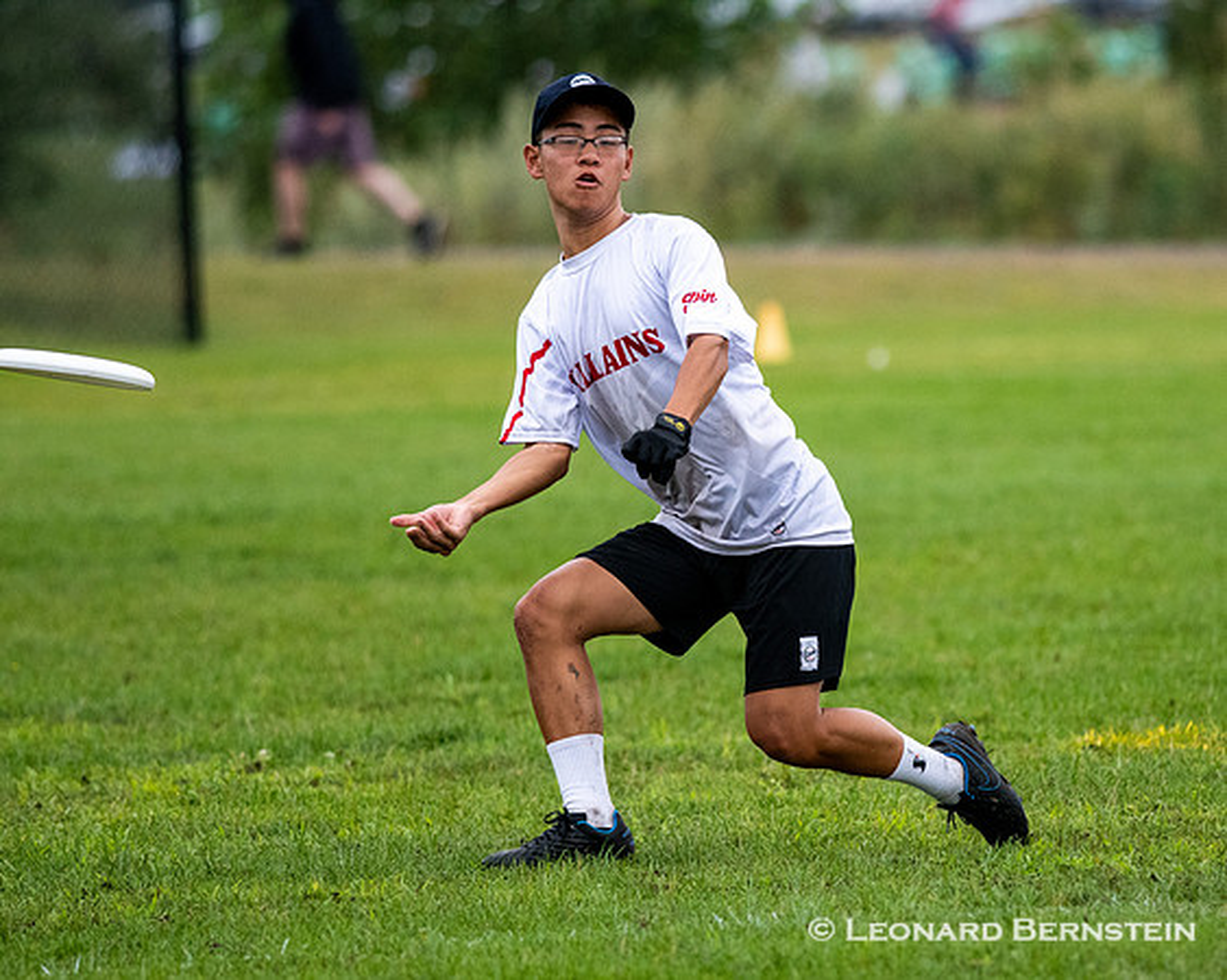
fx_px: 20295
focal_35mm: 559
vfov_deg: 2.8
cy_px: 541
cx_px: 812
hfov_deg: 3.5
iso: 1600
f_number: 4
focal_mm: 300
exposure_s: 1/3200
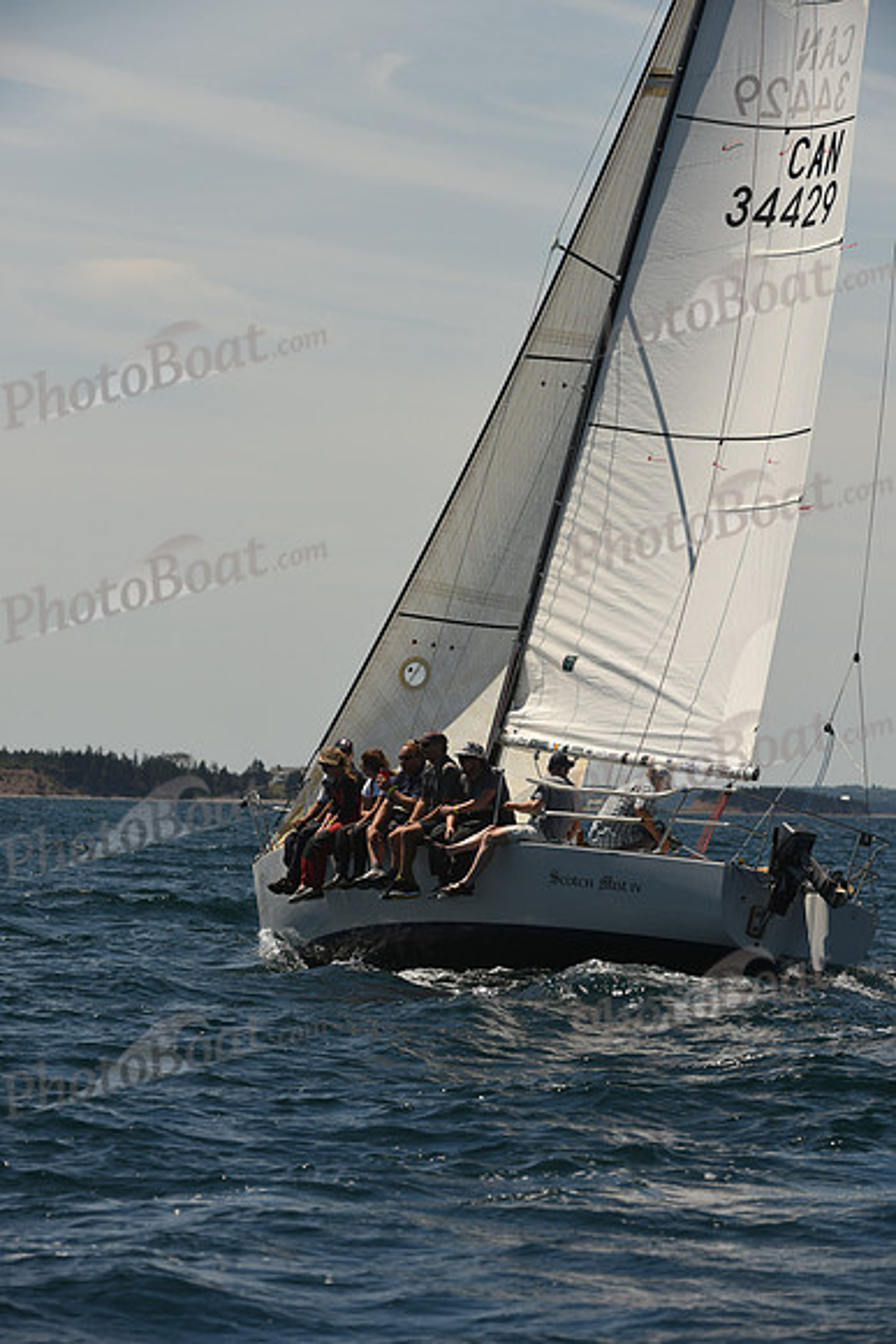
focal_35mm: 200
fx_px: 7462
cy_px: 672
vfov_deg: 10.3
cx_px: 448
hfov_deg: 6.9
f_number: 8
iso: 250
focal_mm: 200
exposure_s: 1/1000
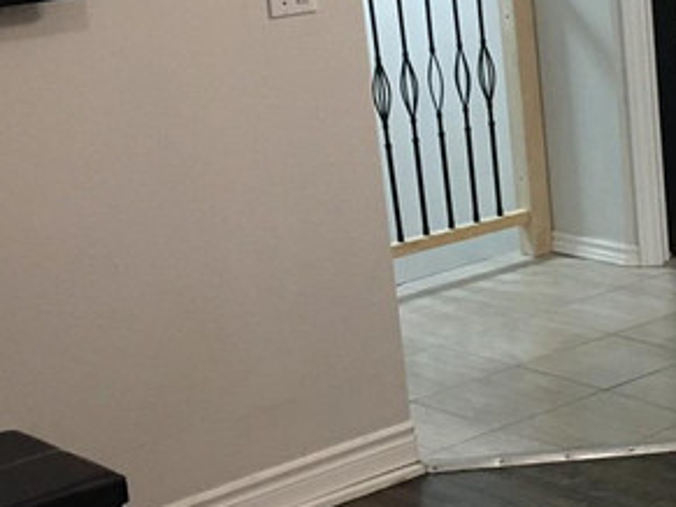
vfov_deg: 14.5
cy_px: 240
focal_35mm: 102
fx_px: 1991
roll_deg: +2.1
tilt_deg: -13.1
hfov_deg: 17.9
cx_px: 911
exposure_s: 1/15
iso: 64
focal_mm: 4.15
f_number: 2.2
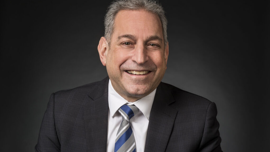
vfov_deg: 8.5
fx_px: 1017
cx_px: 135
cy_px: 66
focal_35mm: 142
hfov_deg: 15.1
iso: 100
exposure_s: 1/100
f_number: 13
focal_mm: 135
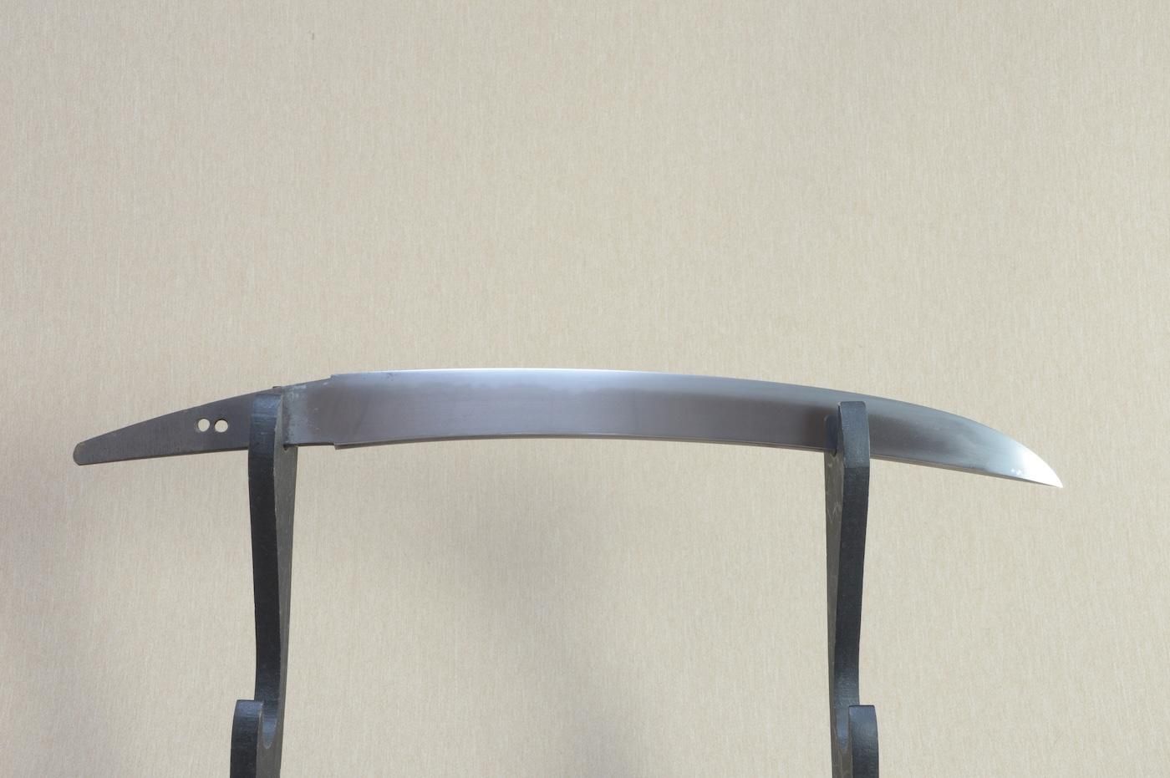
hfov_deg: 42.4
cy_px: 389
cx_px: 585
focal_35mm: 46
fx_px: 1510
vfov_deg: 28.9
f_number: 11
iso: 400
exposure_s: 1/1.6
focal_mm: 31
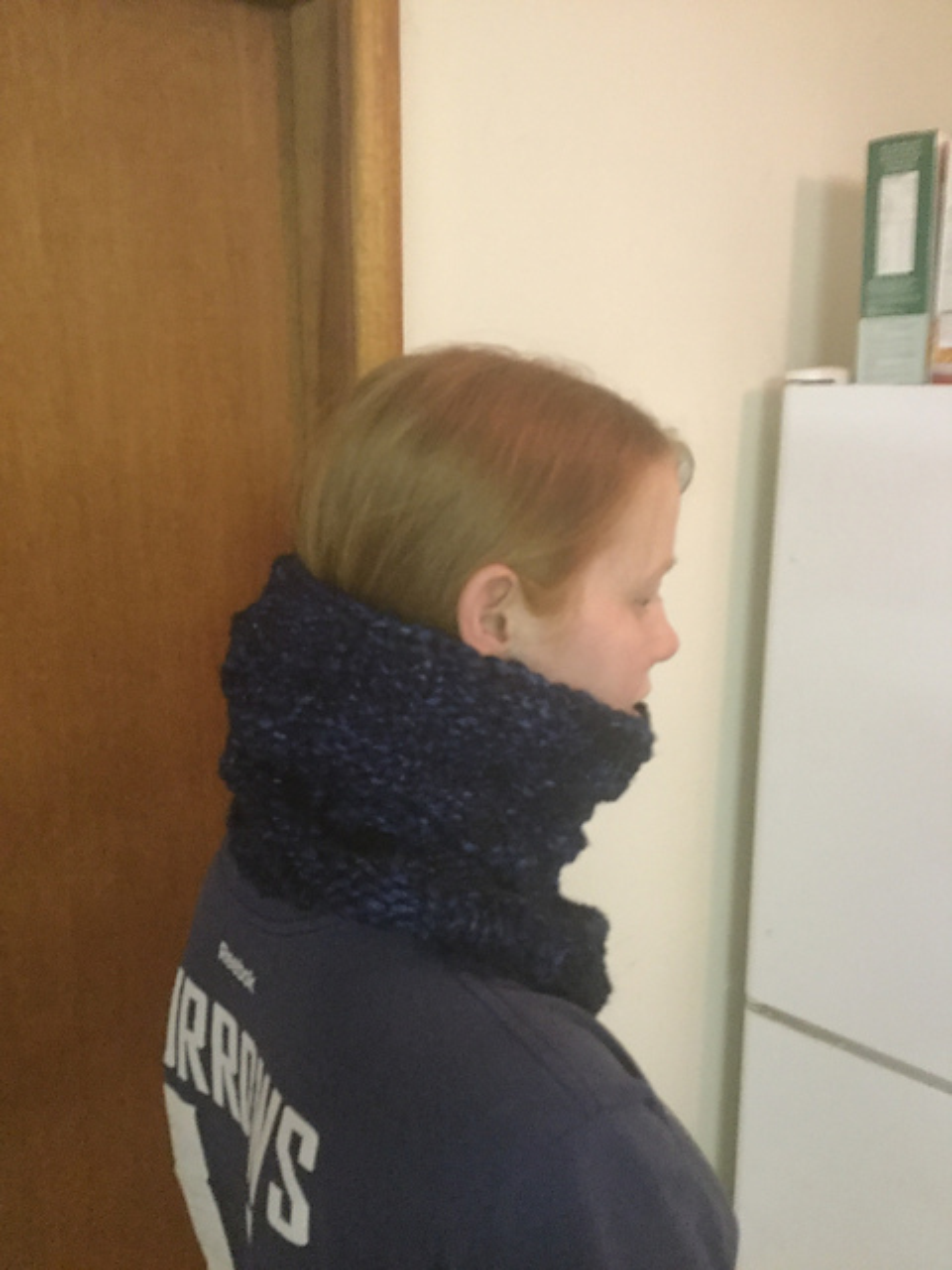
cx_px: 476
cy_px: 635
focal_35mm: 31
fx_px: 1137
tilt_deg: -12.7
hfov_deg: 45.4
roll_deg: -1.4
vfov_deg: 58.4
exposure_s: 1/15
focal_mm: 3.3
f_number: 2.4
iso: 500
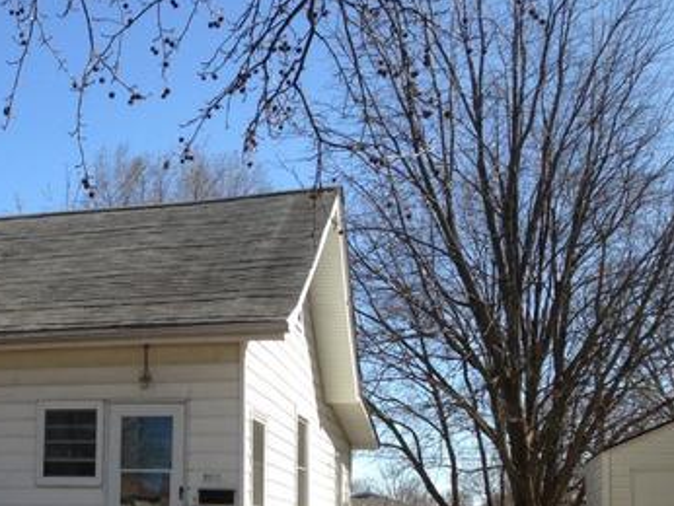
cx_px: 67
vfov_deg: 23.6
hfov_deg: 30.3
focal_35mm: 61
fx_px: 1189
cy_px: 430
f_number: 2.4
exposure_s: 1/874
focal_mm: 4.12
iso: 50
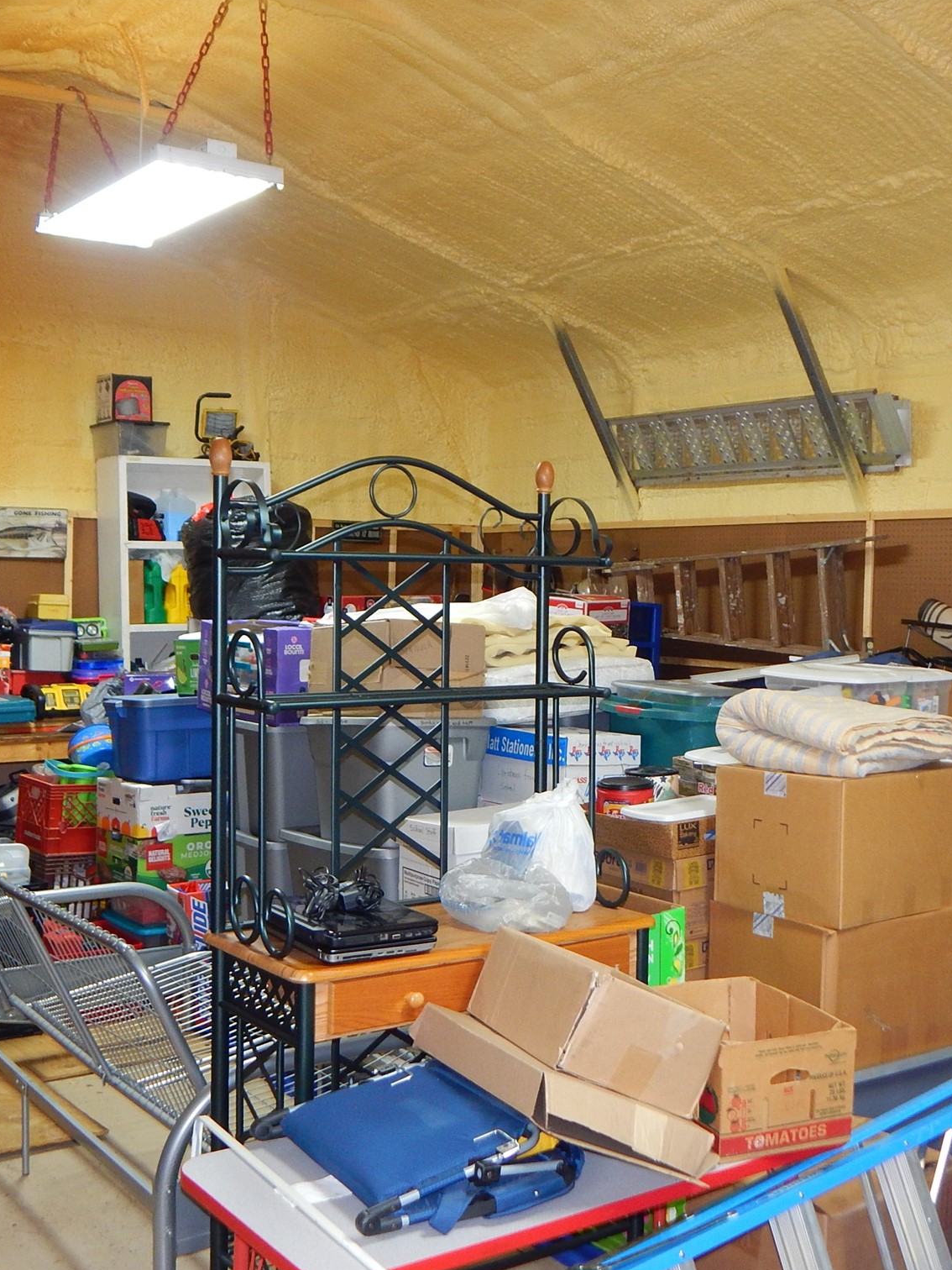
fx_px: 1540
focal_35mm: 42
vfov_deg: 44.8
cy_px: 642
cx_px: 558
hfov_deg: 34.3
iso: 250
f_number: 3.2
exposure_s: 1/30
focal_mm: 5.6
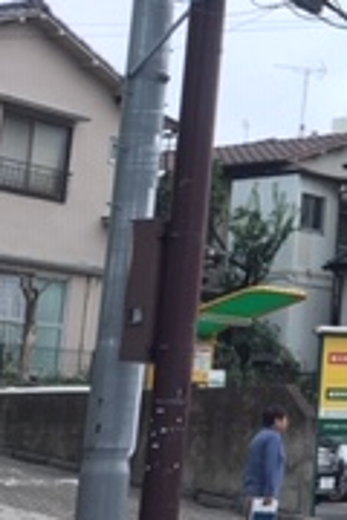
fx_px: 1547
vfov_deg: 18.8
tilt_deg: +15.2
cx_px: 694
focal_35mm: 107
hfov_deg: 11.5
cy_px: 64
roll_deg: -1.1
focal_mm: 4.15
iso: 25
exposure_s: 1/311
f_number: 2.2
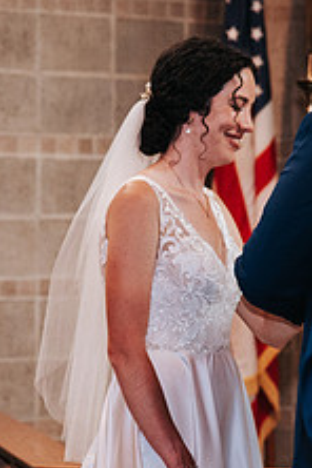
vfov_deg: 5.6
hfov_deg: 3.7
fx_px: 4797
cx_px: 134
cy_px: 200
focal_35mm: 369
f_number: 4
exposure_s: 1/200
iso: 1000
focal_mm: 120
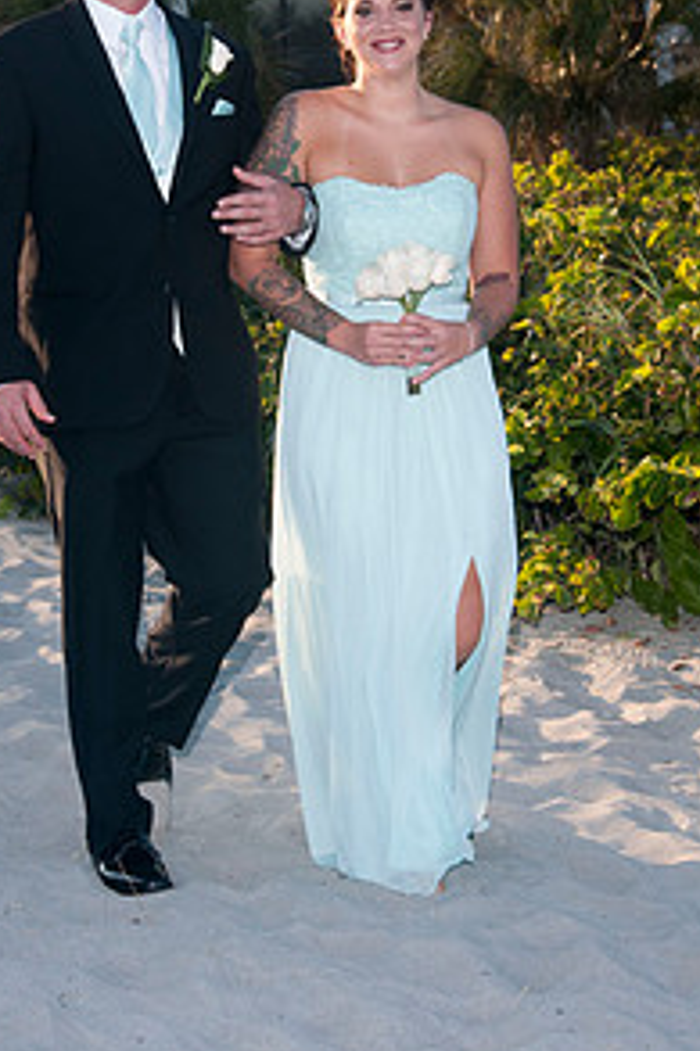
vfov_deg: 14.8
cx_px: 311
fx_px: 4029
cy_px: 301
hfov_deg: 9.9
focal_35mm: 138
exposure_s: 1/250
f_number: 8
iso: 100
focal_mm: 60
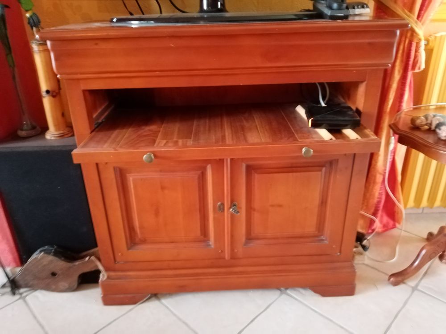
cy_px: 167
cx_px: 223
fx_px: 335
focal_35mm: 26
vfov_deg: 53.1
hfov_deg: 67.3
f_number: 1.8
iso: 848
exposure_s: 1/20
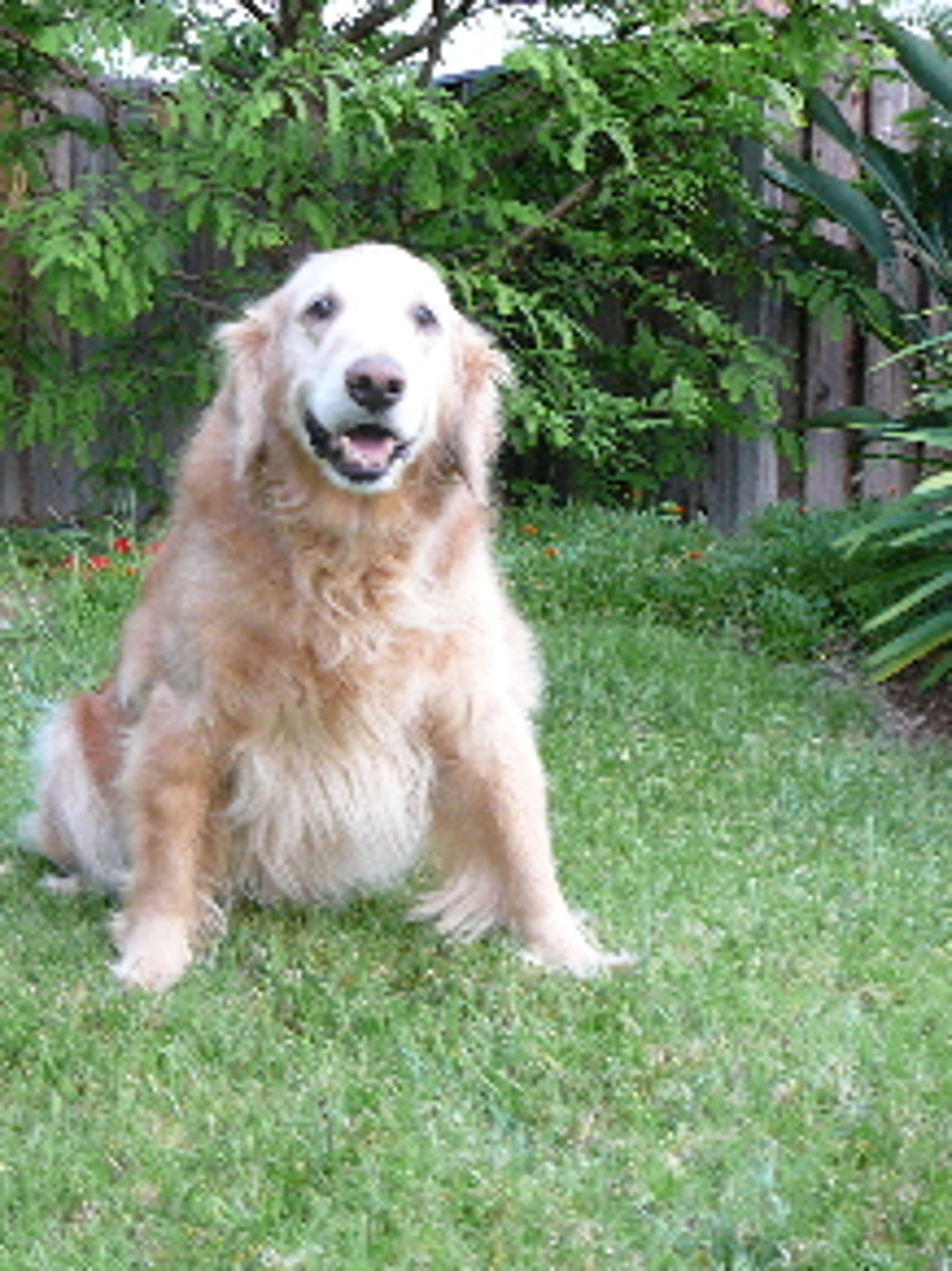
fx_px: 1725
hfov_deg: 30.6
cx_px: 314
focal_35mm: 47
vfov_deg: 40.4
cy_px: 636
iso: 200
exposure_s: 1/25
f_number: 2.8
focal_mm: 5.2
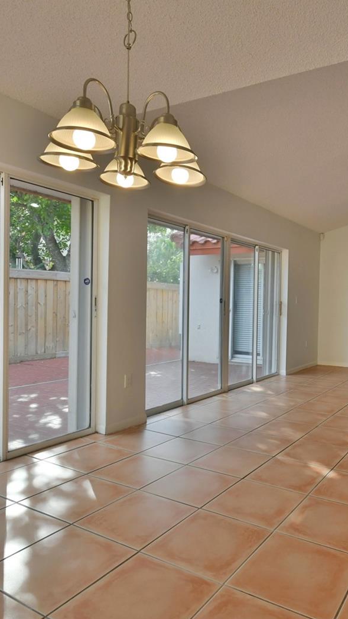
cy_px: 311
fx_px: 394
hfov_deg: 45.7
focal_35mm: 24
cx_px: 270
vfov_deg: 76.3
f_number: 8
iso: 1000
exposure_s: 1/250
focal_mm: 10
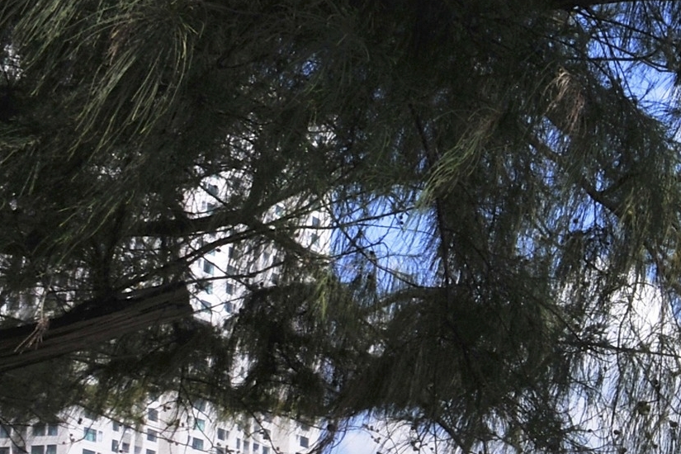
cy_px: 549
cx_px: 1039
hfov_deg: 16.9
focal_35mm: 109
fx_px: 2062
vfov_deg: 12.3
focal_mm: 20
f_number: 22
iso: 200
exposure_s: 1/200
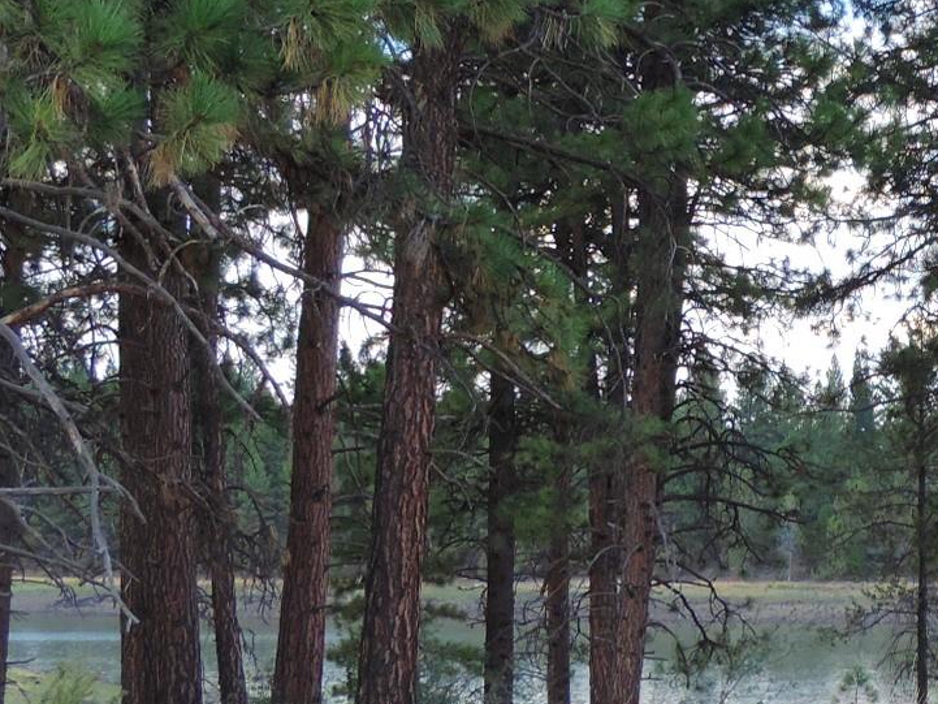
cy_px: 291
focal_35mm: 126
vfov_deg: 11.8
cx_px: 935
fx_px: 3415
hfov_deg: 15.4
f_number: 3.3
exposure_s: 1/100
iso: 80
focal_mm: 7.1
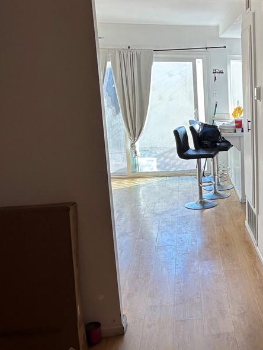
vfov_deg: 42.1
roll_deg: -0.5
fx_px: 456
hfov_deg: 29.1
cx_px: 288
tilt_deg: -9.6
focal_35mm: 45
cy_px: 169
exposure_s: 1/120
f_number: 1.6
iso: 125
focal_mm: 5.96
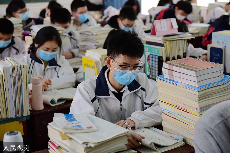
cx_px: 115
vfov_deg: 20.6
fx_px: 422
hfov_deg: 30.5
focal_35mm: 66
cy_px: 76
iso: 800
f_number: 3.5
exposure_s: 1/160
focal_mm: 66
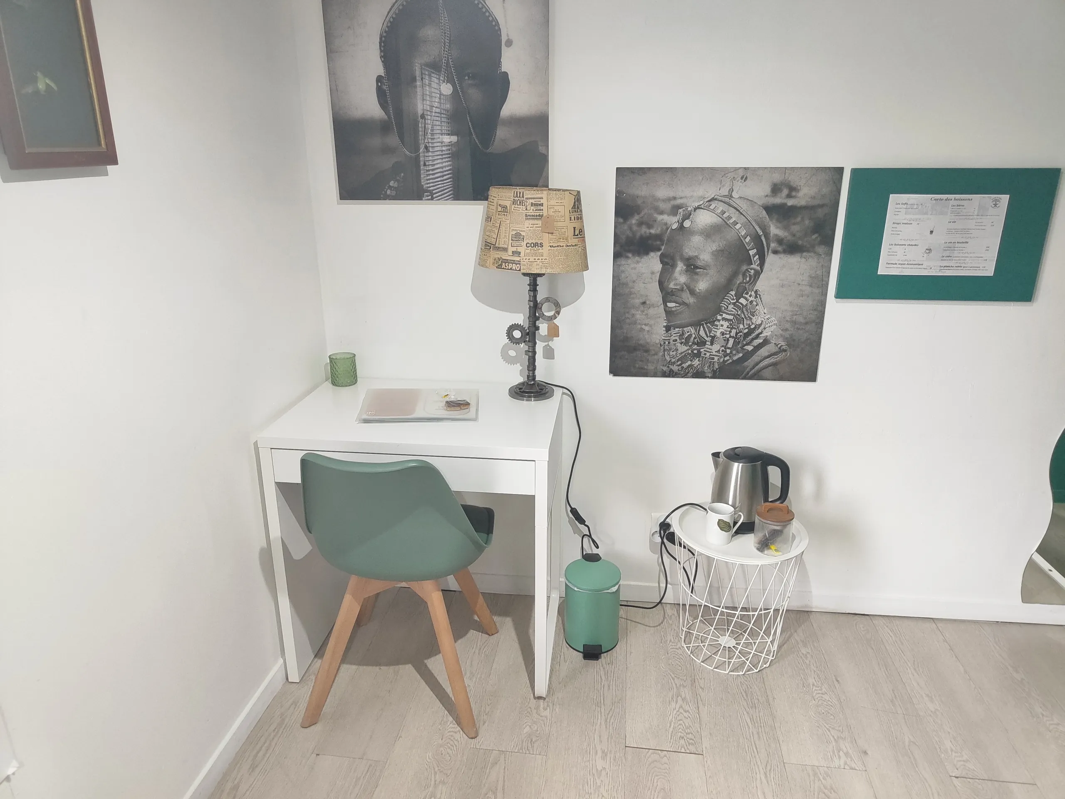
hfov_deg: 73.9
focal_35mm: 23
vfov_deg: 58.9
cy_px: 400
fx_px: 708
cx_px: 532
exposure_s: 1/31
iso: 1410
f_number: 1.88
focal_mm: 5.59
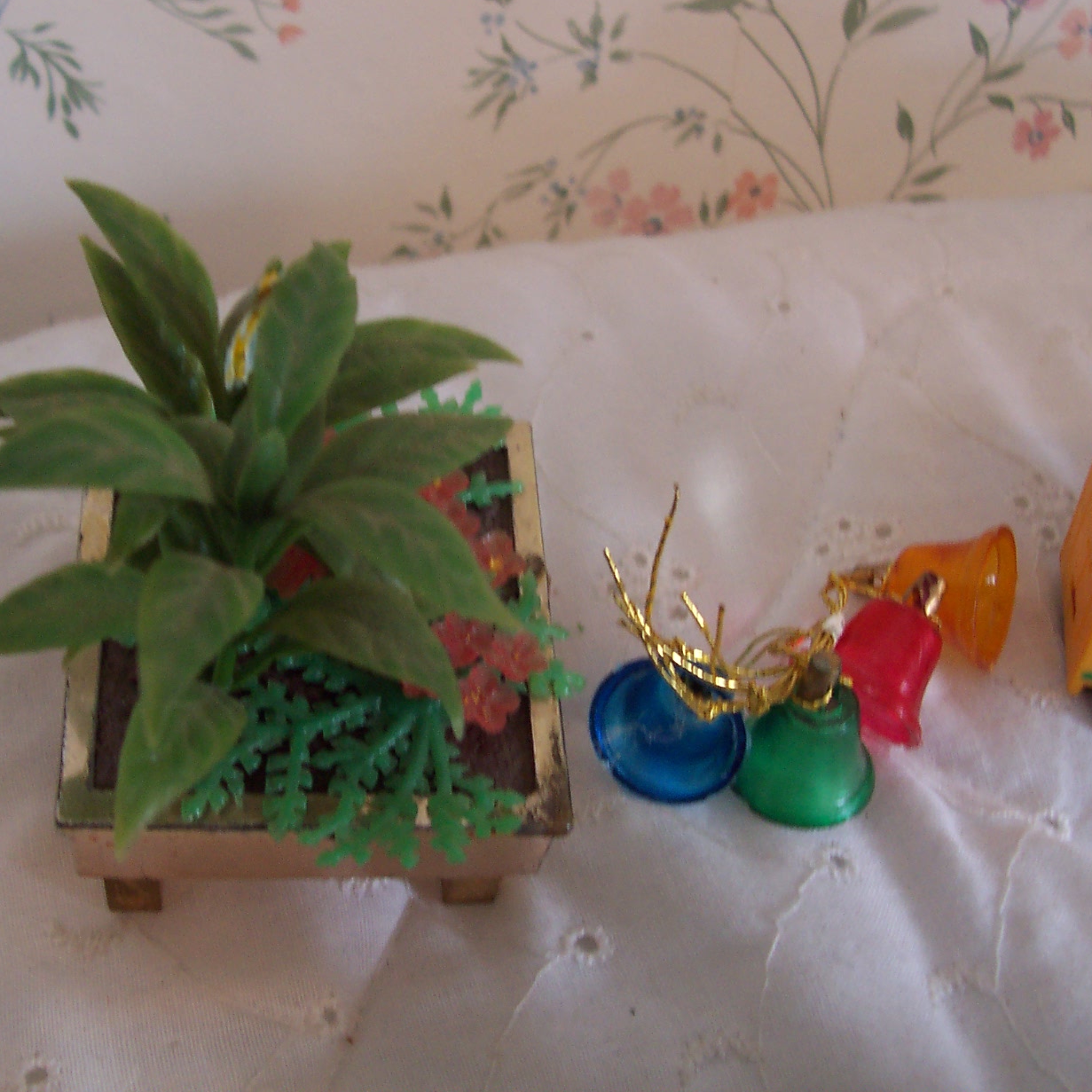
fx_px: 1570
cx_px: 486
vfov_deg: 38.3
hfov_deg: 38.3
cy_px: 543
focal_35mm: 44
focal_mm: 5.6
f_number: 2.8
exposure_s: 1/30
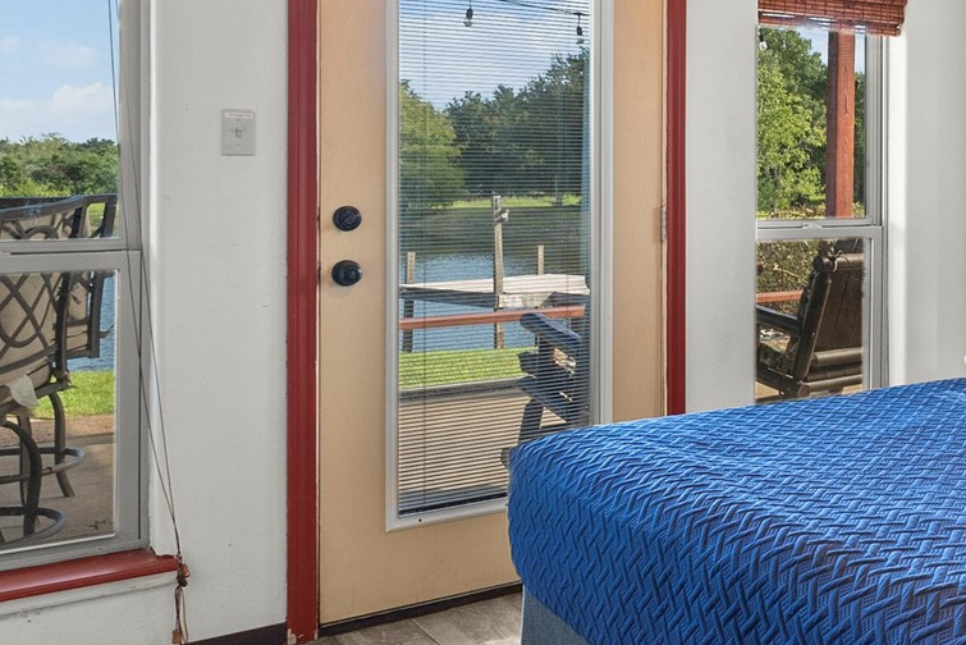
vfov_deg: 28.9
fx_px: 1235
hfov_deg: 35.7
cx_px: 1089
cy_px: 176
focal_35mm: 46
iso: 1250
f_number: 8
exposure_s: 1/6
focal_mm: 16
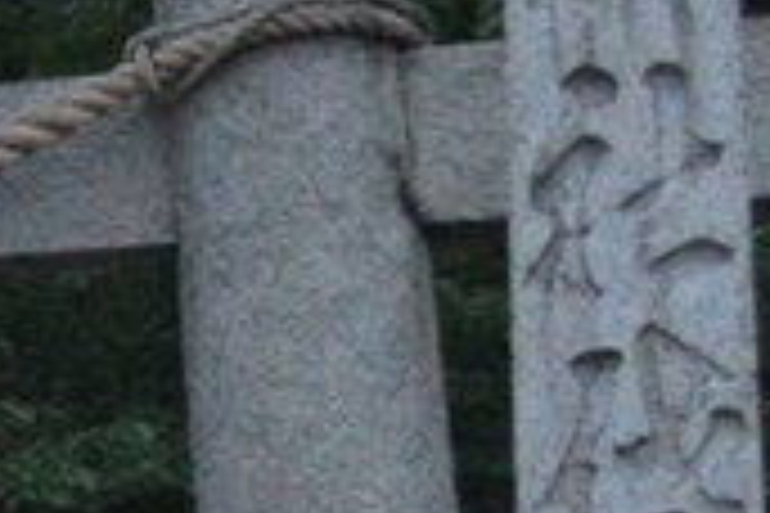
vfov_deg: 5.4
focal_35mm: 252
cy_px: 891
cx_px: -1081
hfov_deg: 7.6
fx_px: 5390
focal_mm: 24
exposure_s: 1/40
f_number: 4
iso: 2800
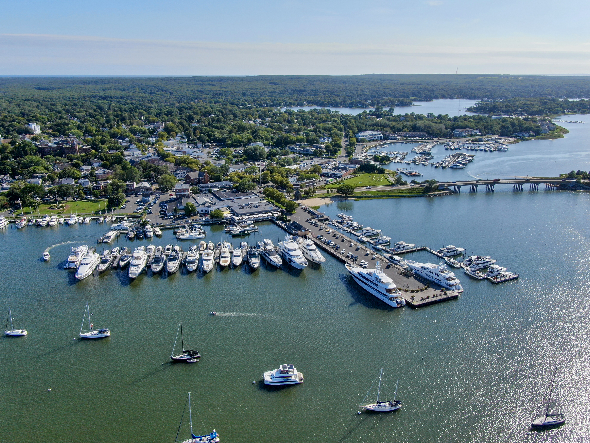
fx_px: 494
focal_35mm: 29
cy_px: 222
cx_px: 295
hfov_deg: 61.7
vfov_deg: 48.2
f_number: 3
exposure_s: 1/1600
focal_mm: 5
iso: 100
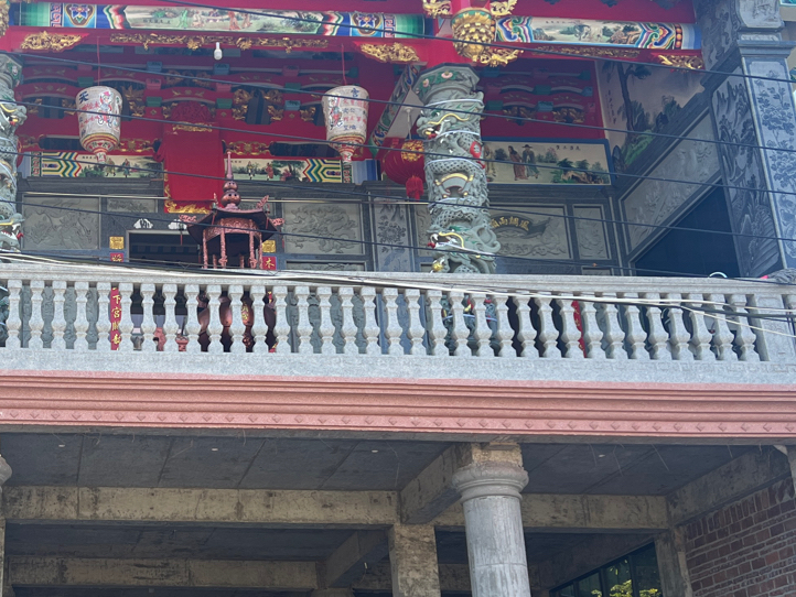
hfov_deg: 33.8
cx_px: 97
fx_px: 1242
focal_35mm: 54
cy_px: 404
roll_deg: +0.2
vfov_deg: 26.9
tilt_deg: +20.4
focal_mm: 5.7
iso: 50
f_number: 1.5
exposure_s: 1/450
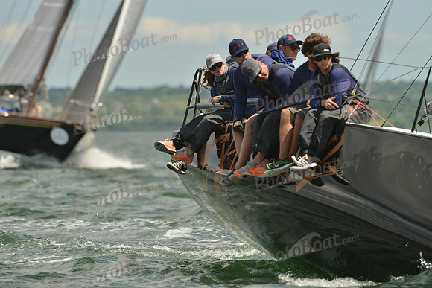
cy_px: 144
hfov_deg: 5.2
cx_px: 216
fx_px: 4801
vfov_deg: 3.4
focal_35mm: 400
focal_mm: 400
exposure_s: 1/800
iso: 200
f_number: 6.3
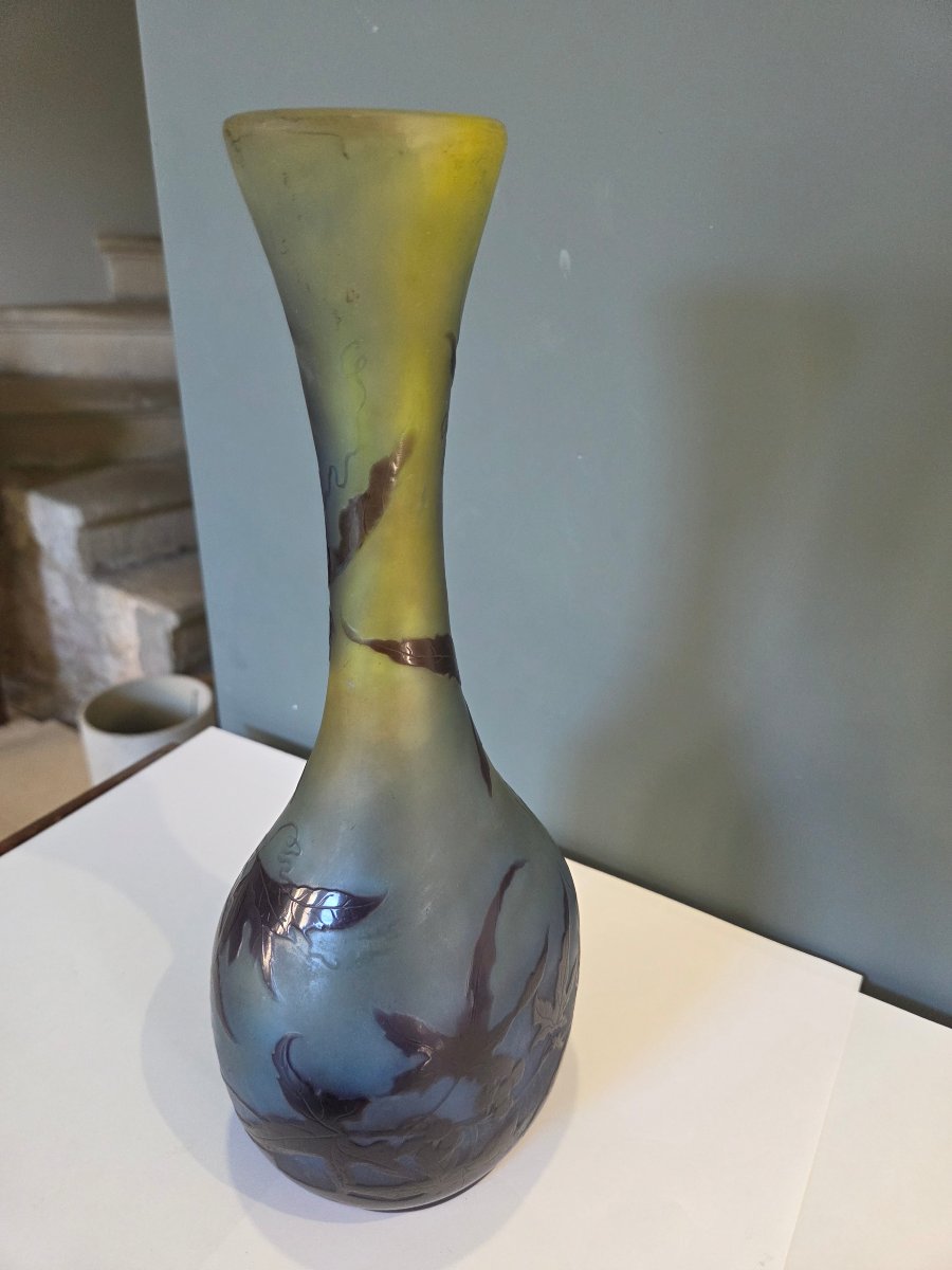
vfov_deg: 73.9
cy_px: 635
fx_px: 843
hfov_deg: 58.9
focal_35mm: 23
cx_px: 476
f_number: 1.8
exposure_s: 1/120
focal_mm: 5.4
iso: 400
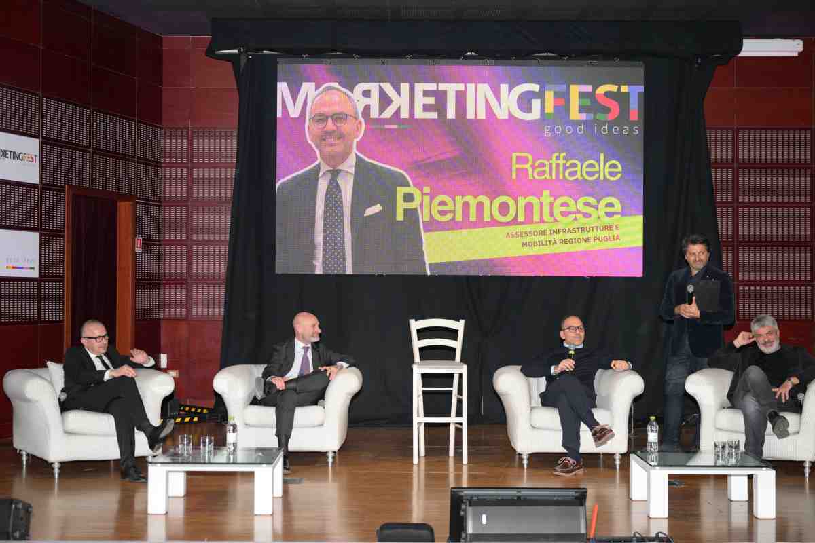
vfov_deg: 26.0
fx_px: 1177
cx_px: 408
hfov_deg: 38.2
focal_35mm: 52
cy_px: 272
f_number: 3.5
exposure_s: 1/125
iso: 64
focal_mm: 52
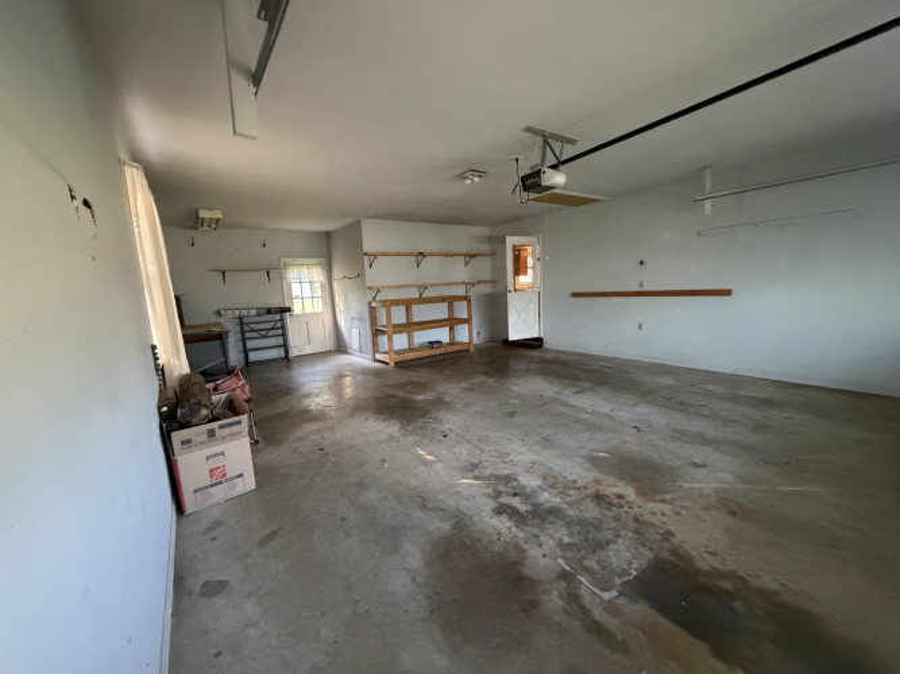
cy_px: 337
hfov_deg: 102.1
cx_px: 450
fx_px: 364
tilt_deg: -8.3
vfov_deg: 85.7
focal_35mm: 14
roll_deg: +3.9
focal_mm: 2.22
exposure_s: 1/60
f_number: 2.2
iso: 800
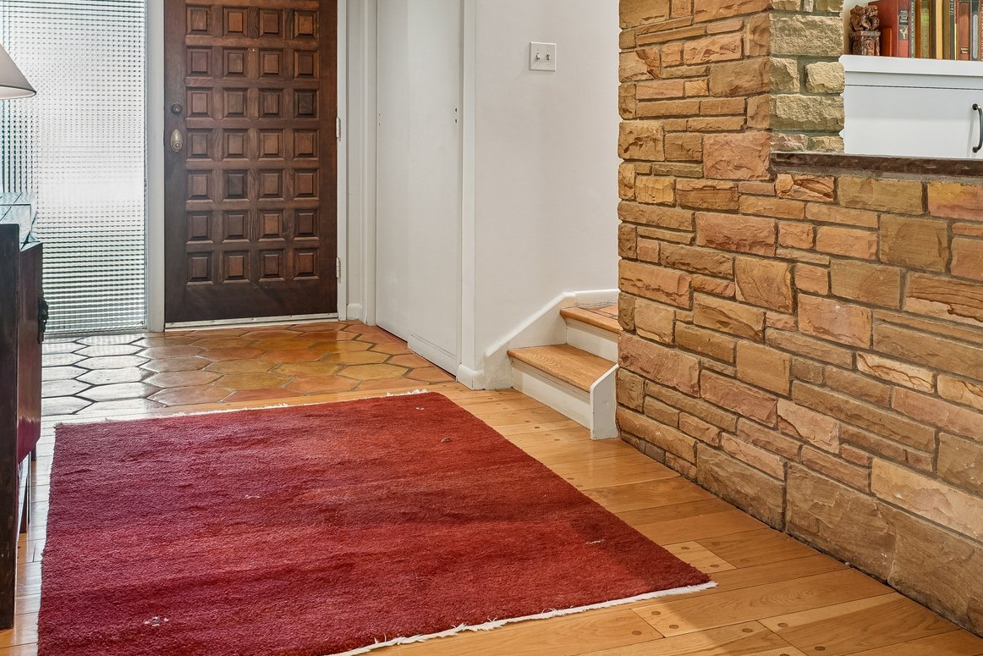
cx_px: 525
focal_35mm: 38
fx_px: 1030
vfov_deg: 34.9
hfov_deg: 51.0
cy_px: 199
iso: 200
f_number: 8
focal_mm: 21.4
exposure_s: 1/2
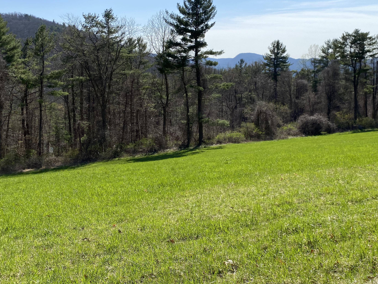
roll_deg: +0.8
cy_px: 107
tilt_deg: -6.5
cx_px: 230
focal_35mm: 38
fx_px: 415
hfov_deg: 48.6
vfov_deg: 37.5
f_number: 1.8
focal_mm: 4.25
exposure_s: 1/4115
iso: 32
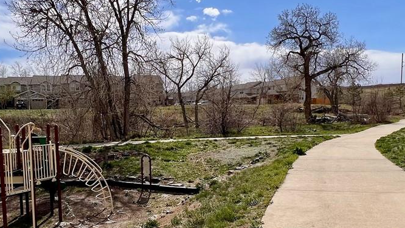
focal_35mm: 34
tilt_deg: -4.5
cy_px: 154
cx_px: 196
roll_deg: +0.4
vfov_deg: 34.3
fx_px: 365
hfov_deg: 58.0
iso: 32
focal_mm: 1.57
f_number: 1.8
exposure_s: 1/3040
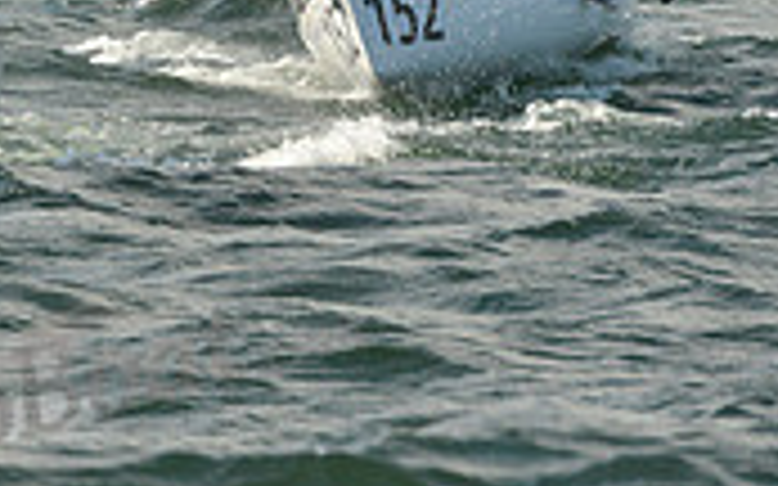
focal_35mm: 546
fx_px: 11573
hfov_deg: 3.8
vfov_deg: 2.4
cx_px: -499
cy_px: -232
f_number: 9
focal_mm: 160
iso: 400
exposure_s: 1/1600
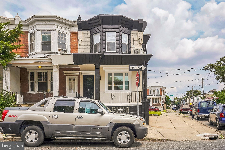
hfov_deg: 61.9
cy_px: 75
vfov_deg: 43.6
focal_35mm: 30
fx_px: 187
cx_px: 112
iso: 640
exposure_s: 1/800
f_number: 11
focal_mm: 30
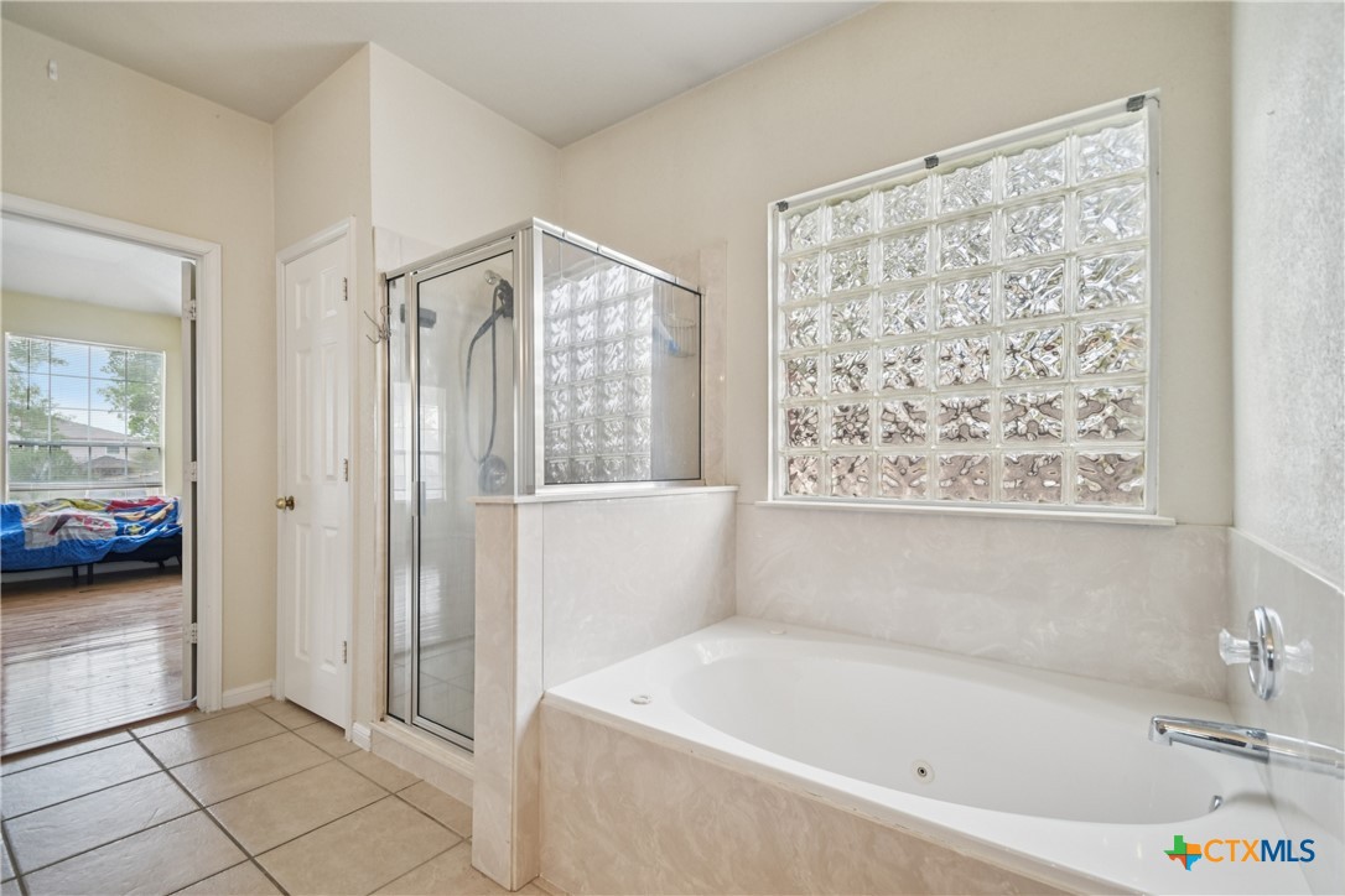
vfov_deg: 77.3
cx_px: 672
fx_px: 560
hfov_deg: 100.4
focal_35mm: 15
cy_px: 448
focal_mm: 10
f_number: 8
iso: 400
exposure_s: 1/30
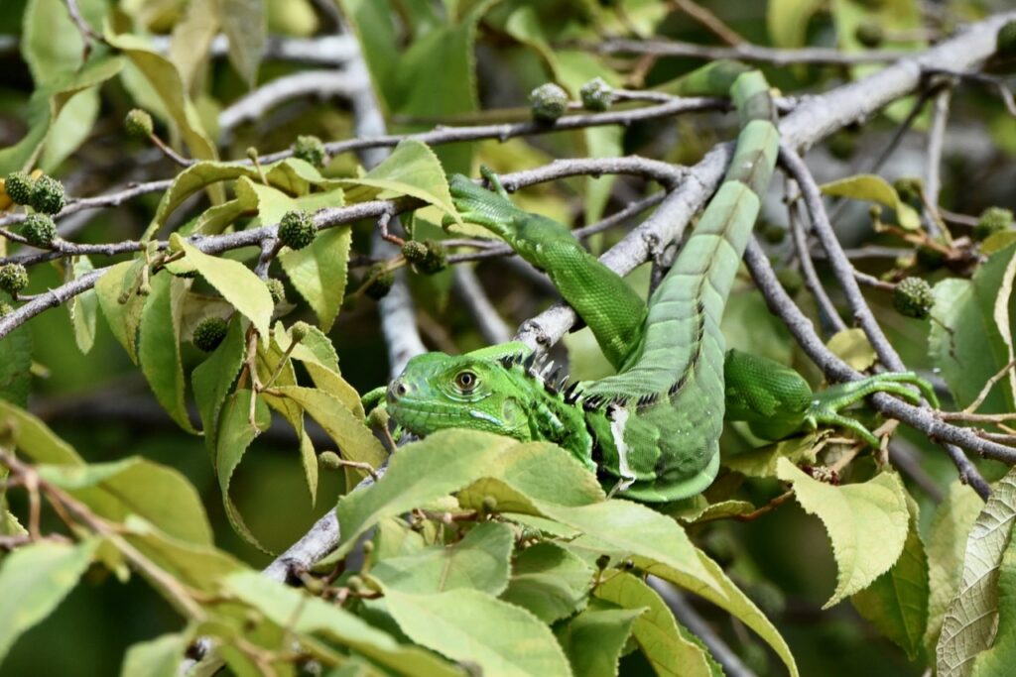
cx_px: 508
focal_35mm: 400
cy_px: 338
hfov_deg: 5.2
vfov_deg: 3.4
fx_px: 11290
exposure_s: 1/800
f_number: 11
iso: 1000
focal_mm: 400
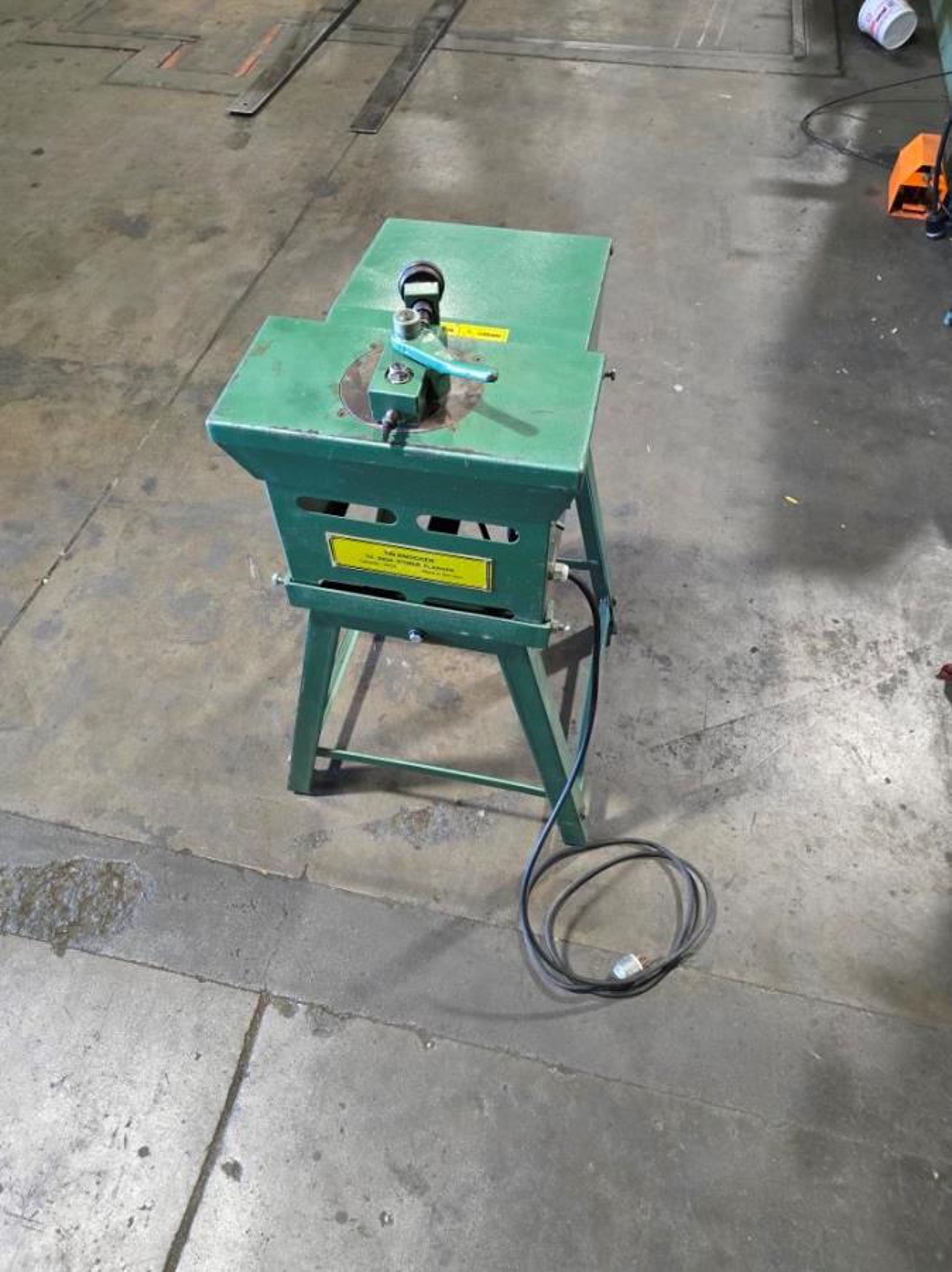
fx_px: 845
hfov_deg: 58.8
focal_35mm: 23
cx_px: 476
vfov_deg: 74.0
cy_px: 636
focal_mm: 6.3
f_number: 1.7
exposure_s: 1/60
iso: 640
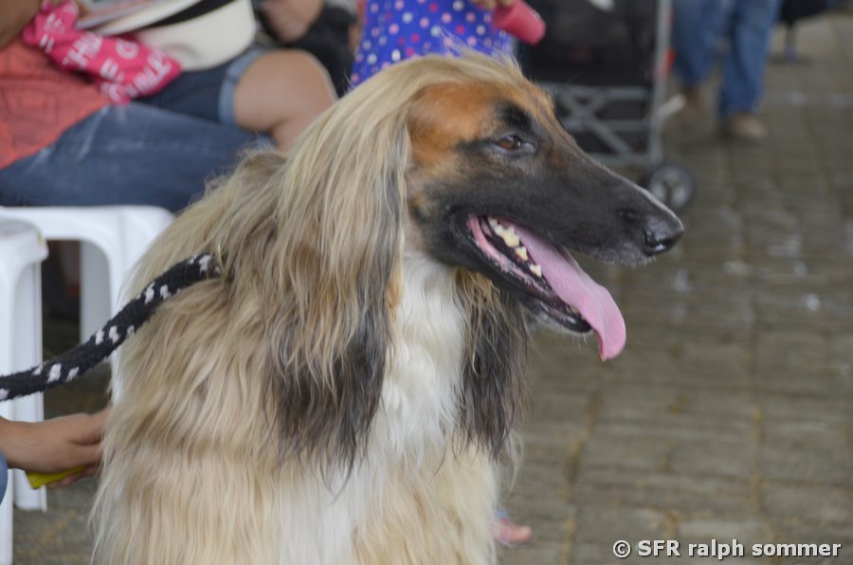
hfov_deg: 15.2
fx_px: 3192
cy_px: 282
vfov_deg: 10.1
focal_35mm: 135
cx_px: 426
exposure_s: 1/125
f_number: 5.6
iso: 220
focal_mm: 90
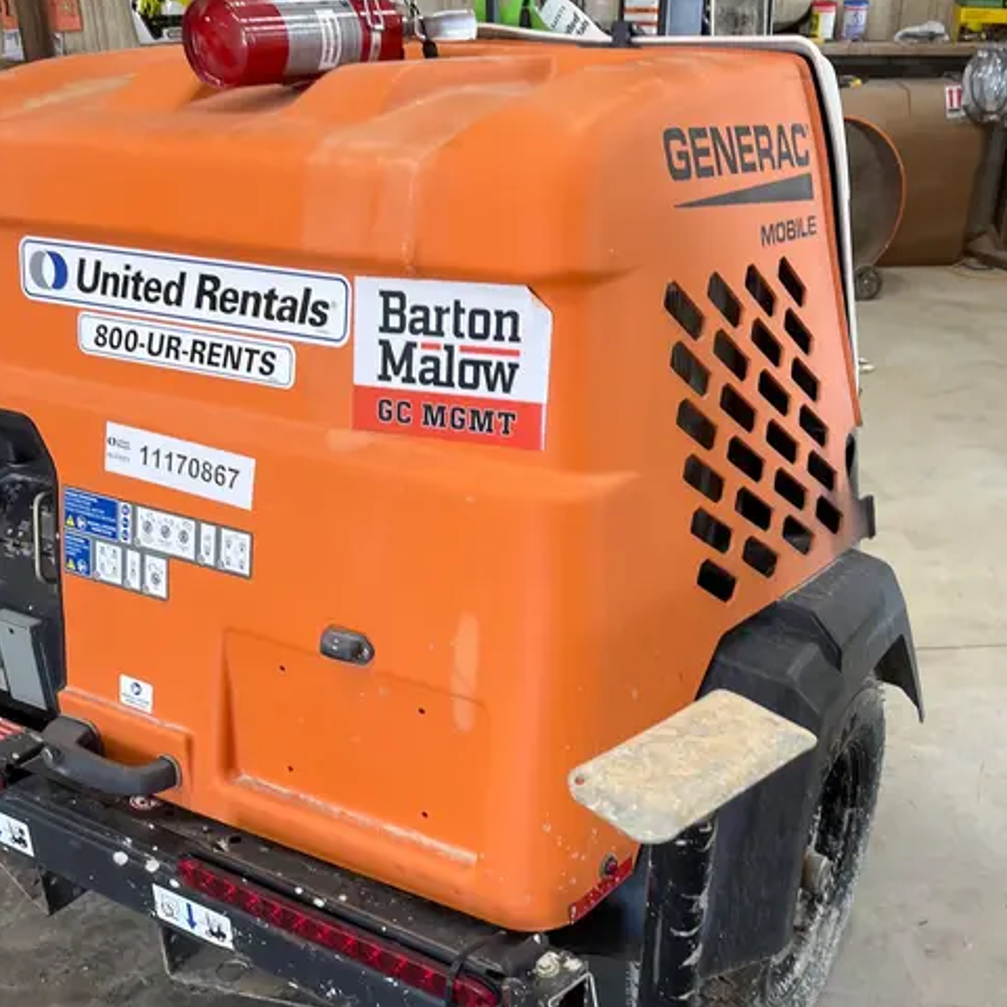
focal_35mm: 35
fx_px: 1152
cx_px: 565
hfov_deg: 47.1
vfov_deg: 46.4
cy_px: 681
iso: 125
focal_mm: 5.1
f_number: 1.6
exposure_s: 1/120
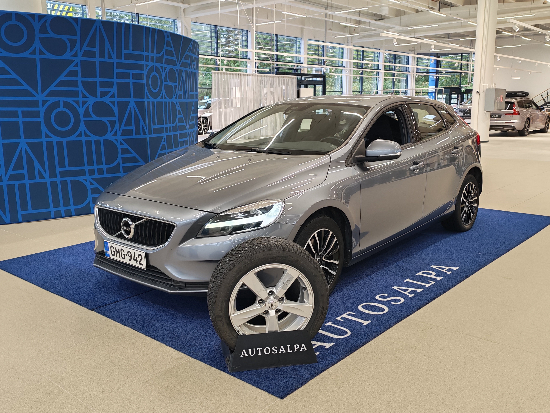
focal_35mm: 34
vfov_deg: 41.8
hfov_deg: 54.0
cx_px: 275
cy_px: 206
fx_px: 540
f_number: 1.9
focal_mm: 6.12
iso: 320
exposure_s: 1/100
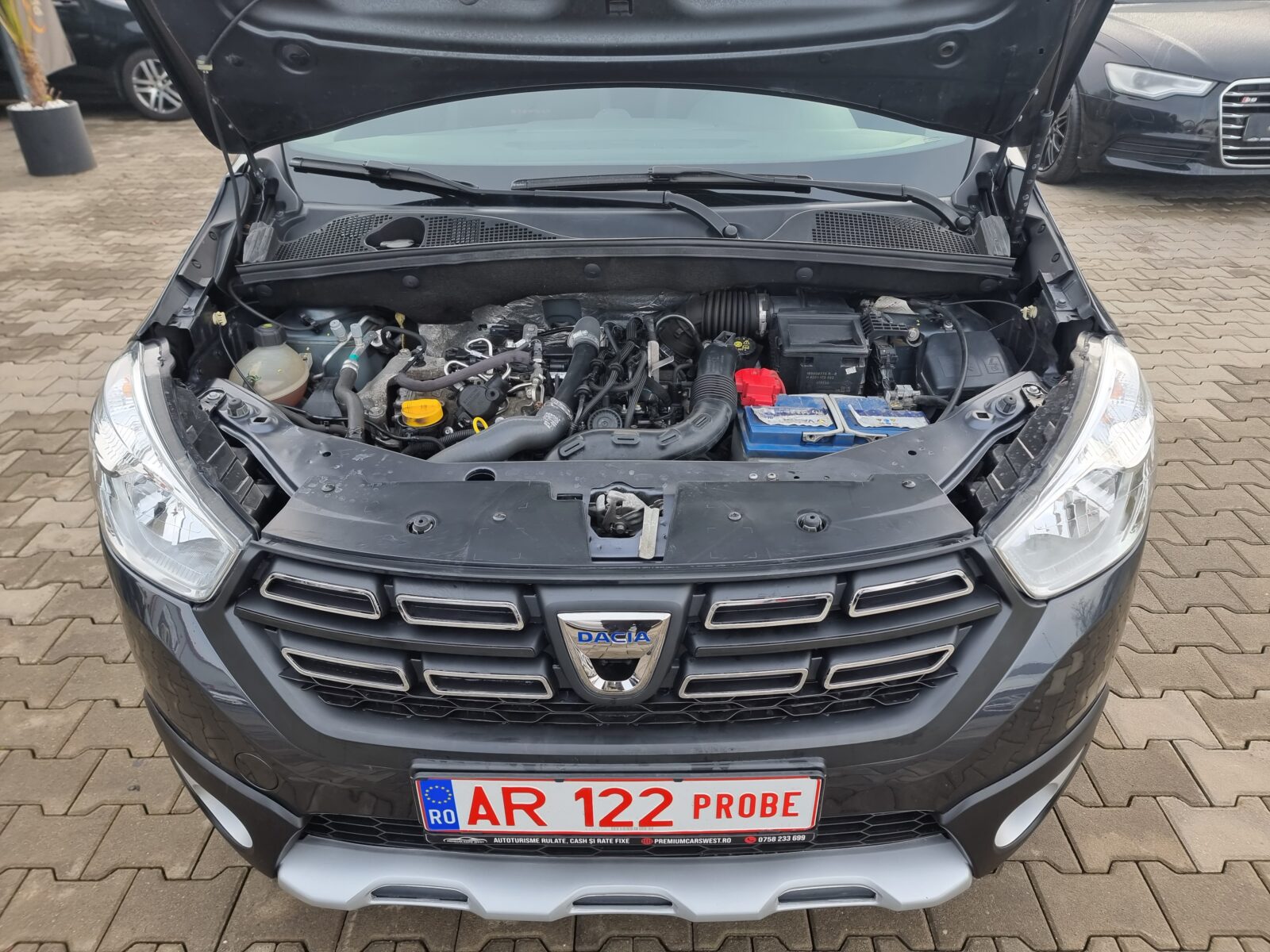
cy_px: 476
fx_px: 881
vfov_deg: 56.8
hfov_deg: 71.6
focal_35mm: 24
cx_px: 635
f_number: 1.8
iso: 50
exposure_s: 1/100
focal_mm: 6.7
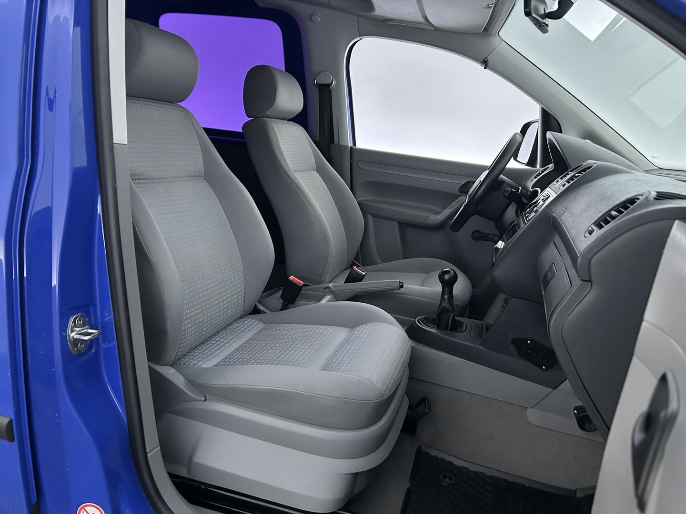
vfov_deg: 53.1
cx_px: 343
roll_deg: -3.2
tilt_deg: -12.9
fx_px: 515
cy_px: 257
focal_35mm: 26
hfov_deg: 67.3
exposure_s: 1/33
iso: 500
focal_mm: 5.7
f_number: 1.5
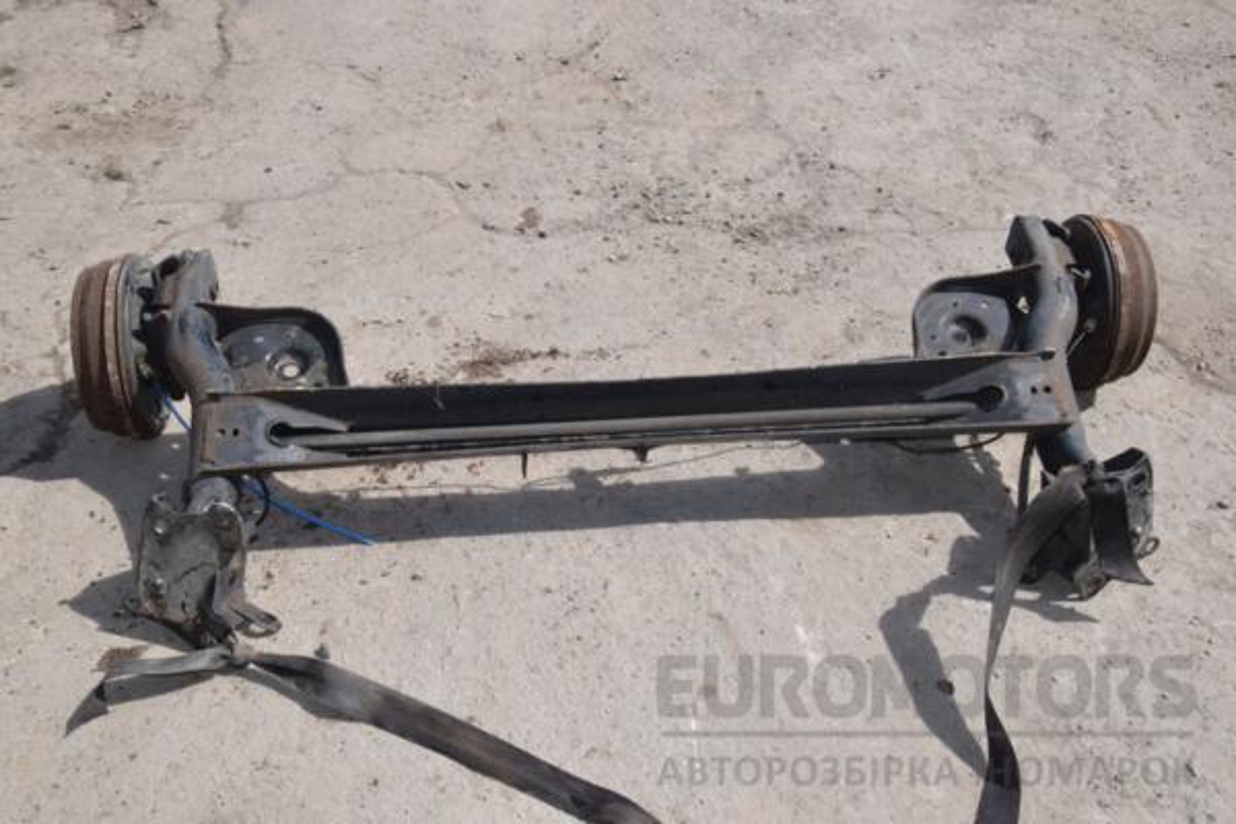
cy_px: 412
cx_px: 618
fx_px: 1339
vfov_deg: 34.2
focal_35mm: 39
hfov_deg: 49.6
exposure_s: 1/200
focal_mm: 26
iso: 800
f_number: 25
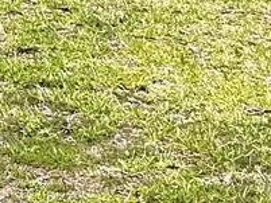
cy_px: -430
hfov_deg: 9.8
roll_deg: +0.8
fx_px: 1496
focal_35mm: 191
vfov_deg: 6.9
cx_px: -227
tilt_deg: +8.3
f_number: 1.78
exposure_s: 1/4950
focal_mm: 6.76
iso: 80
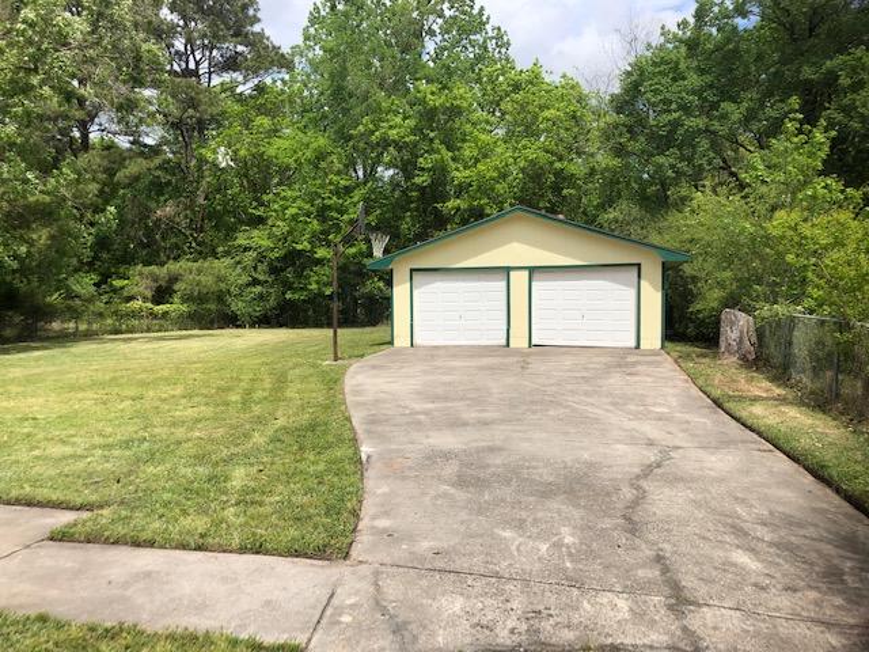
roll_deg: +1.2
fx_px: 703
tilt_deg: -3.8
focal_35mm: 28
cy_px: 326
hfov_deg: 63.4
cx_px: 434
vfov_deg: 49.7
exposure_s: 1/2088
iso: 20
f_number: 1.8
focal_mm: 3.99
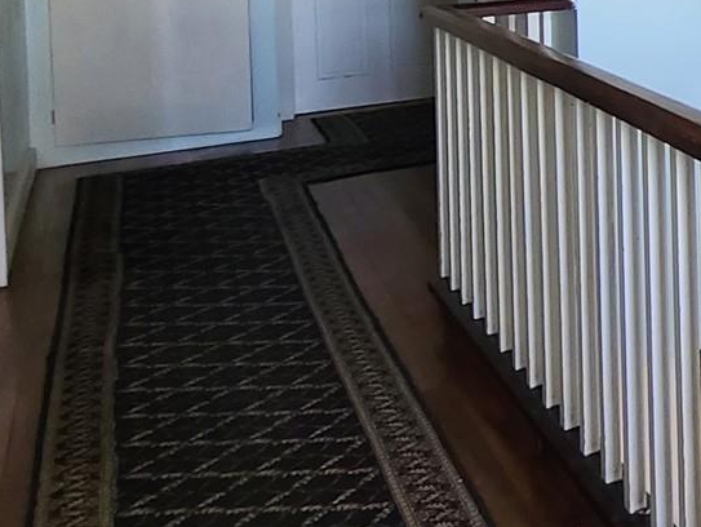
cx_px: 1066
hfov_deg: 26.8
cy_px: -57
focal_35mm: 49
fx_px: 993
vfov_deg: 27.2
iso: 320
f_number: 2.2
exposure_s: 1/40
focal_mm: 2.2
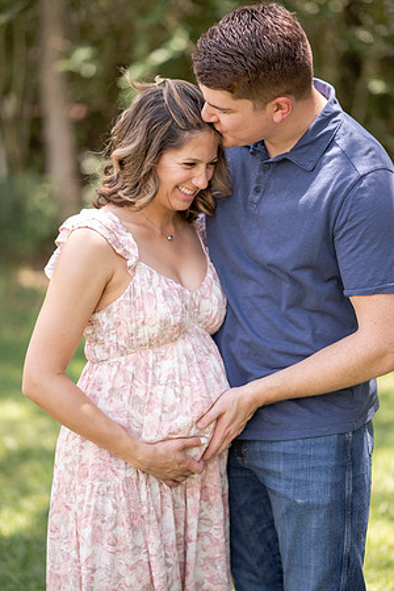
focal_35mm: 85
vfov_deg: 23.9
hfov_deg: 16.1
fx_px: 1395
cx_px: 197
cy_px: 296
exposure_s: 1/1250
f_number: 2
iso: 320
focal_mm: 85
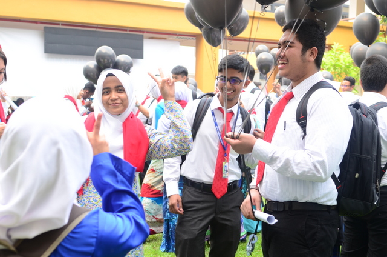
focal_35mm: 52
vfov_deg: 25.6
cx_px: 194
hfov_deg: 37.9
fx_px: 563
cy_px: 128
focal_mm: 35
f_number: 4
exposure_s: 1/125
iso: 160
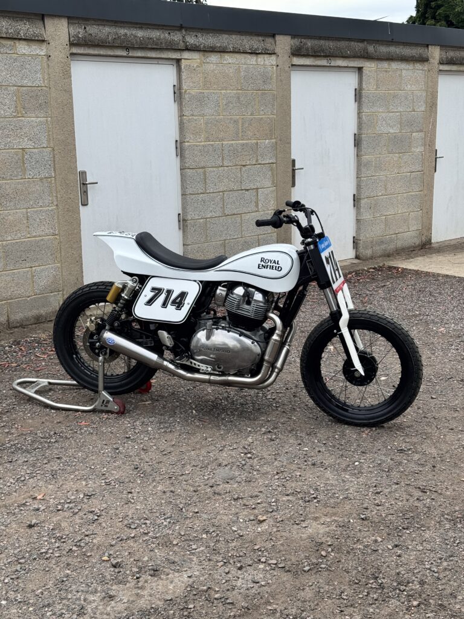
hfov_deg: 30.3
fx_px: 858
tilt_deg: -11.4
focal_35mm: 48
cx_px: 232
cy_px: 310
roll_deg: +1.2
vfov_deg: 39.7
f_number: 1.78
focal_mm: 6.76
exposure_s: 1/1287
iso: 64
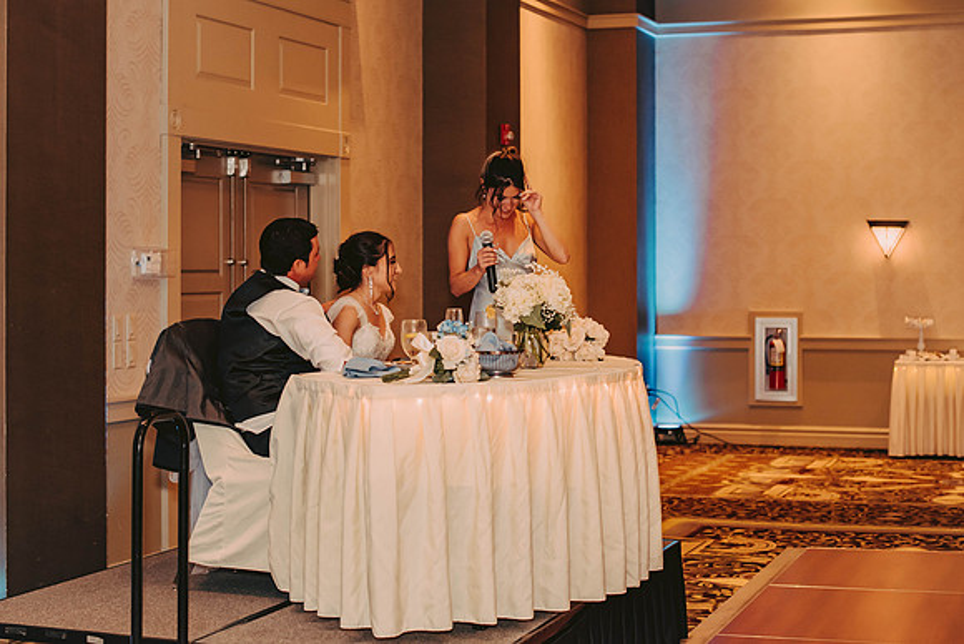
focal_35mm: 65
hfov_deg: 30.9
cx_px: 448
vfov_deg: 20.8
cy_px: 244
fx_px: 1745
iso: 800
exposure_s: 1/125
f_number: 2.5
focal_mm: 50
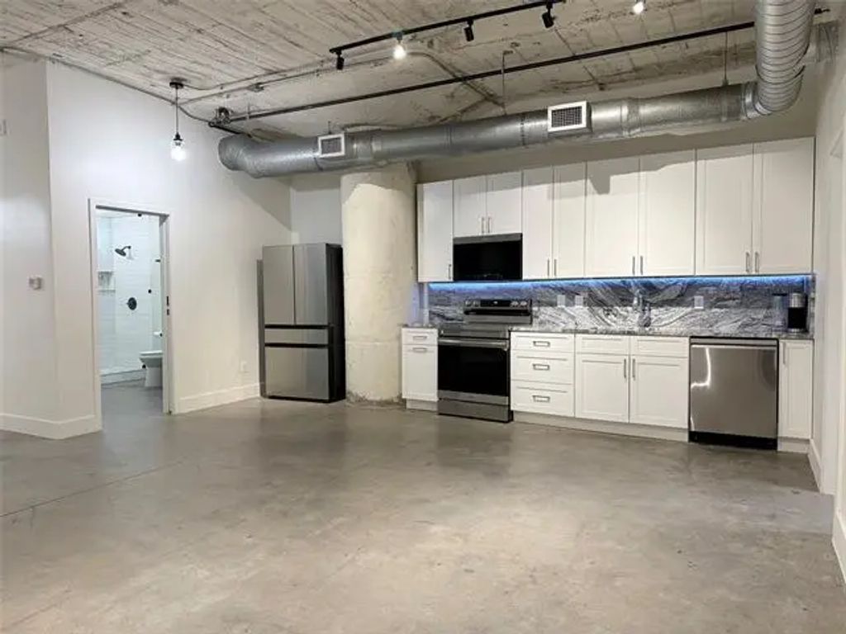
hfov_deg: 71.6
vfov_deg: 56.8
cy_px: 317
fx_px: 587
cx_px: 423
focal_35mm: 24
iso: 125
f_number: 1.78
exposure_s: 1/60
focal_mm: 6.76
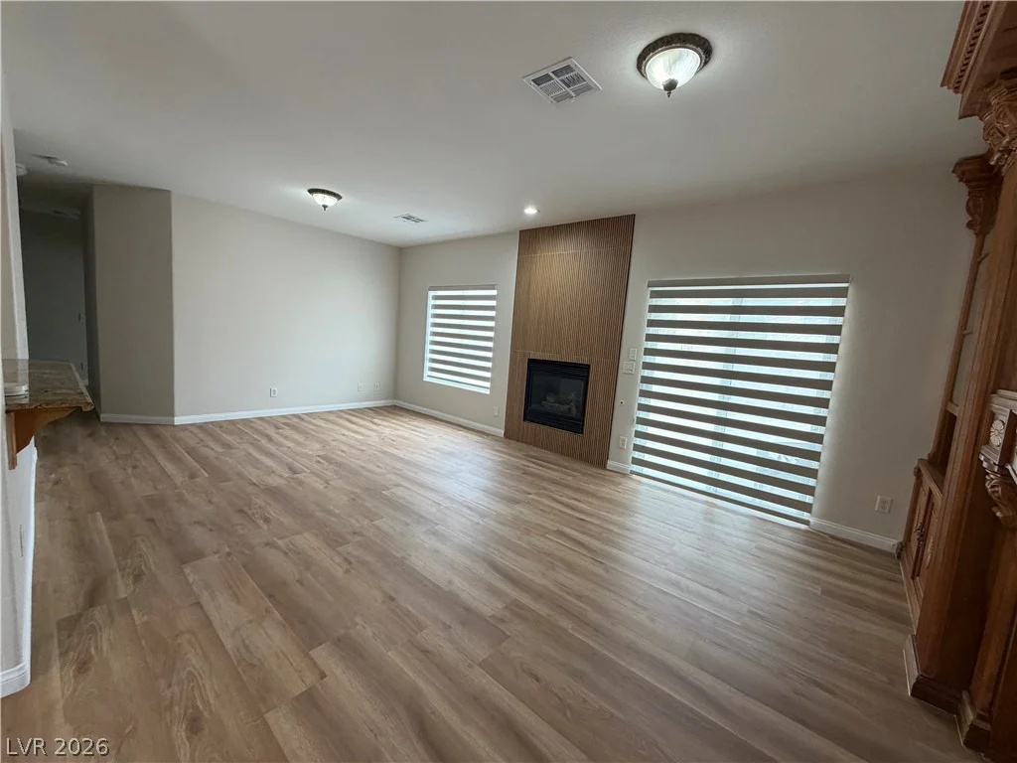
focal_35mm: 14
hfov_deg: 102.1
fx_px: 411
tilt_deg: -6.7
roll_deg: -4.6
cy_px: 382
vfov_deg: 85.7
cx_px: 508
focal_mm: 2.22
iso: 160
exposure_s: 1/60
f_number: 2.2
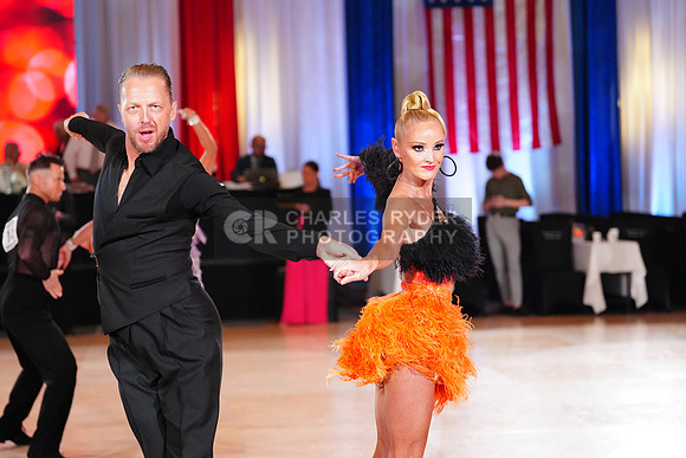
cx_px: 343
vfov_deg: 16.1
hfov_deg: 23.9
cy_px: 229
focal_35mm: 85
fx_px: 1620
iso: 3200
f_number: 2.8
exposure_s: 1/640
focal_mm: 85
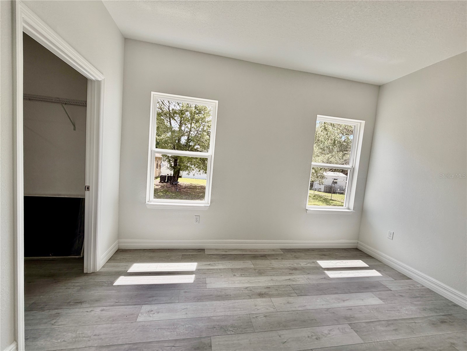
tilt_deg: -3.8
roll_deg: -4.1
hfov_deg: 102.1
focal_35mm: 14
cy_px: 176
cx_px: 234
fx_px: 189
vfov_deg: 85.7
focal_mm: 2.22
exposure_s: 1/260
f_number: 2.2
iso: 50
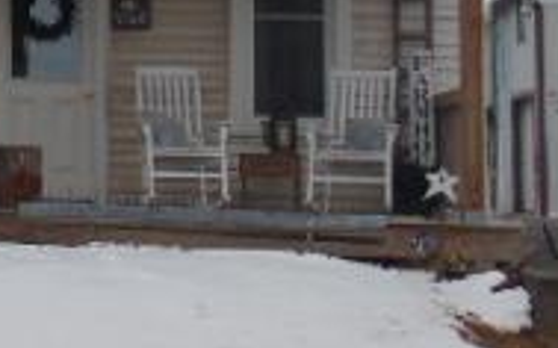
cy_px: -118
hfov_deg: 13.3
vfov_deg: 8.5
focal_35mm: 151
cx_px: -189
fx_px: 2296
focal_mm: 7.6
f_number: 8.7
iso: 80
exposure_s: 1/400
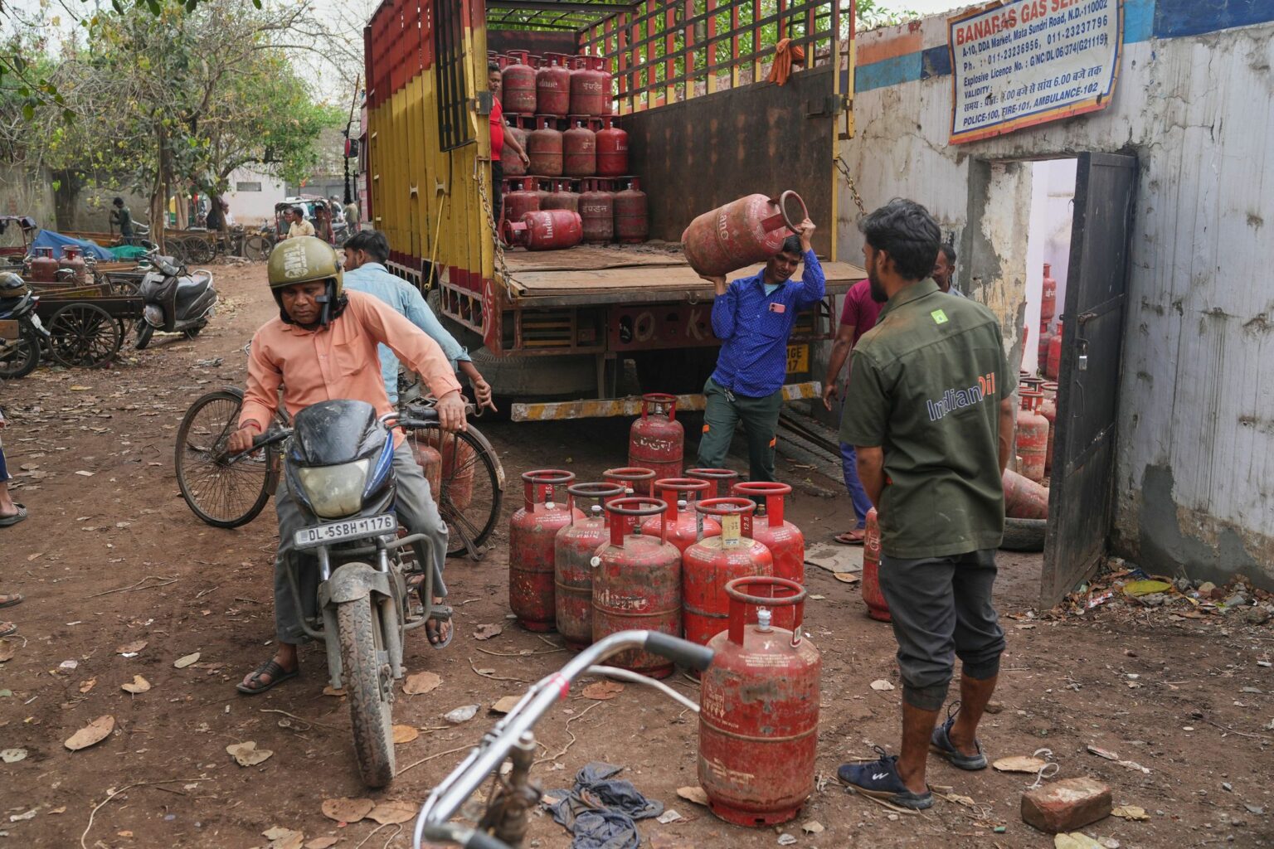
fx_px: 1239
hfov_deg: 54.4
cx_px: 637
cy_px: 424
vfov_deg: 37.9
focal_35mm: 35
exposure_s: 1/800
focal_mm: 35
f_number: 4
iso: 400
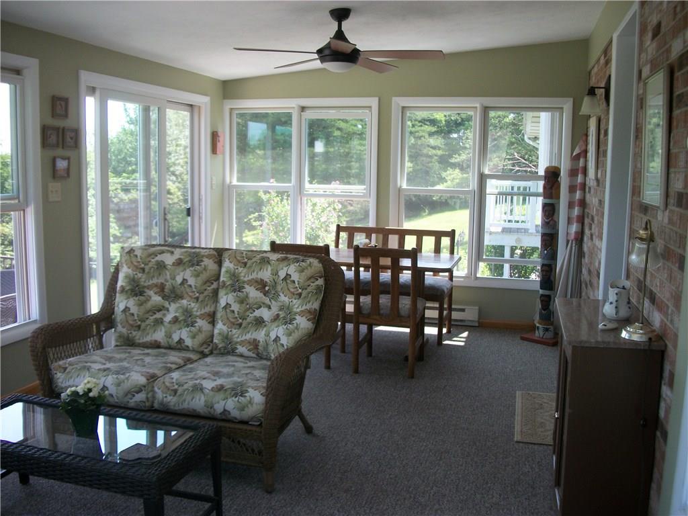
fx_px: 636
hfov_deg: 56.8
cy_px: 258
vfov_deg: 44.2
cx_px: 344
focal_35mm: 32
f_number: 2.9
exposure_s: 1/100
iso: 80
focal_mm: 5.7
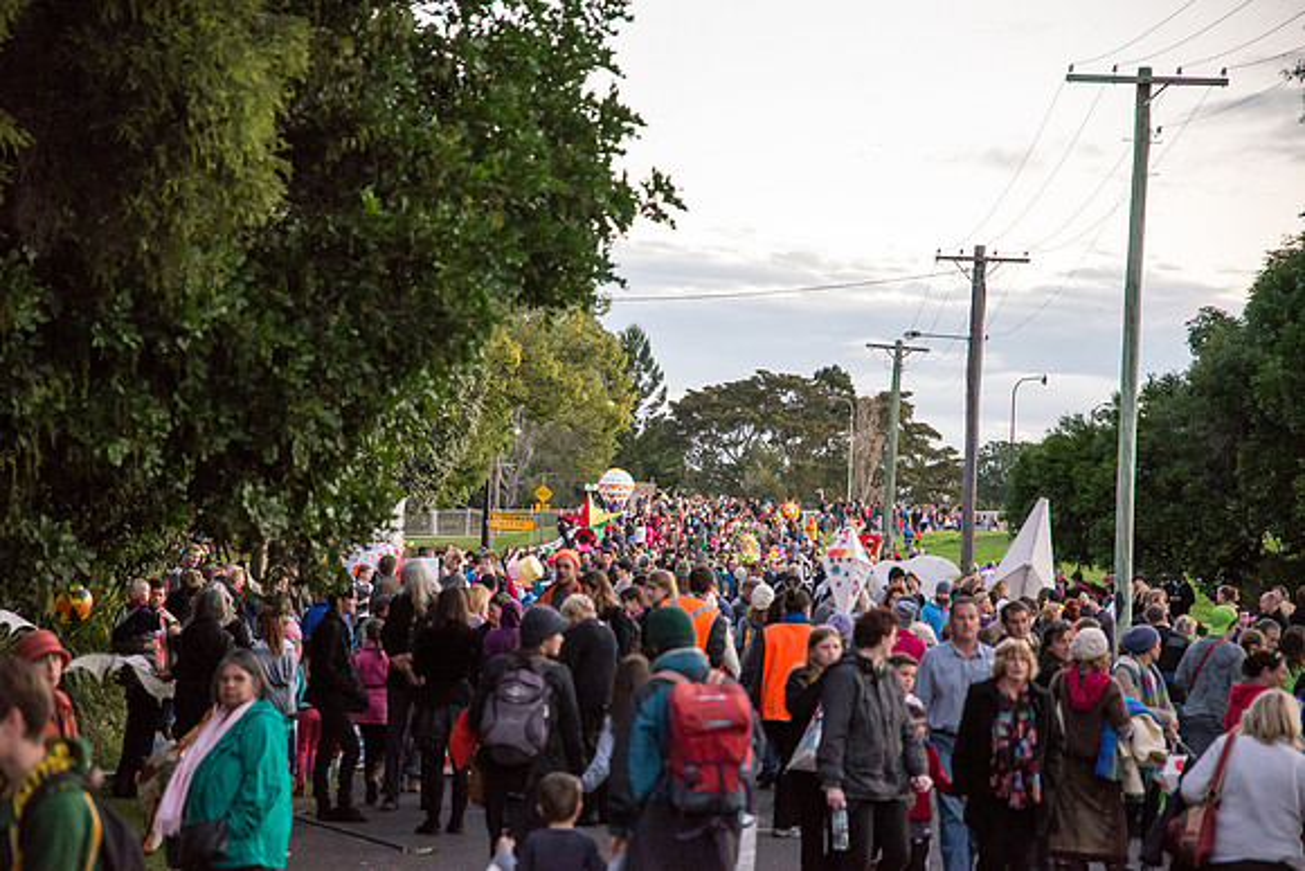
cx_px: 652
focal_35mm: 105
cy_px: 436
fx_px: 3807
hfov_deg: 19.5
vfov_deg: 13.0
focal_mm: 105
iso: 4500
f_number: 4
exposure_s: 1/200
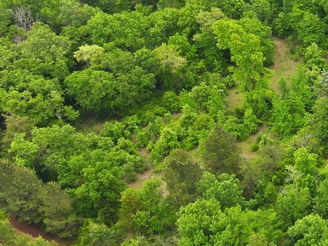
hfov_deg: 20.3
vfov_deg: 18.6
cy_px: 63
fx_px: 749
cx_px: 524
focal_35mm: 79
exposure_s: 1/125
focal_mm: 4.5
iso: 100
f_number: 2.8
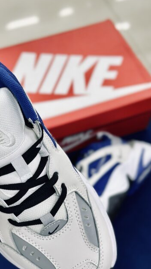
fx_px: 555
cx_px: 20
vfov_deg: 27.1
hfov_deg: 15.3
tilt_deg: -56.9
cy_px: 160
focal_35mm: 78
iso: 64
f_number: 1.78
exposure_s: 1/107
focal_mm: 6.86
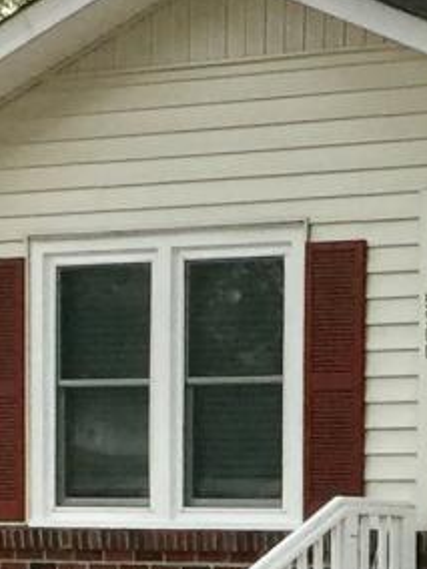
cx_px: 603
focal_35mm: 204
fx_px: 3355
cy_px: 872
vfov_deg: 9.4
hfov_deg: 7.2
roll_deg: -0.6
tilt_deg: -3.9
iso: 50
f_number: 2.2
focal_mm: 4.15
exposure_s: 1/15
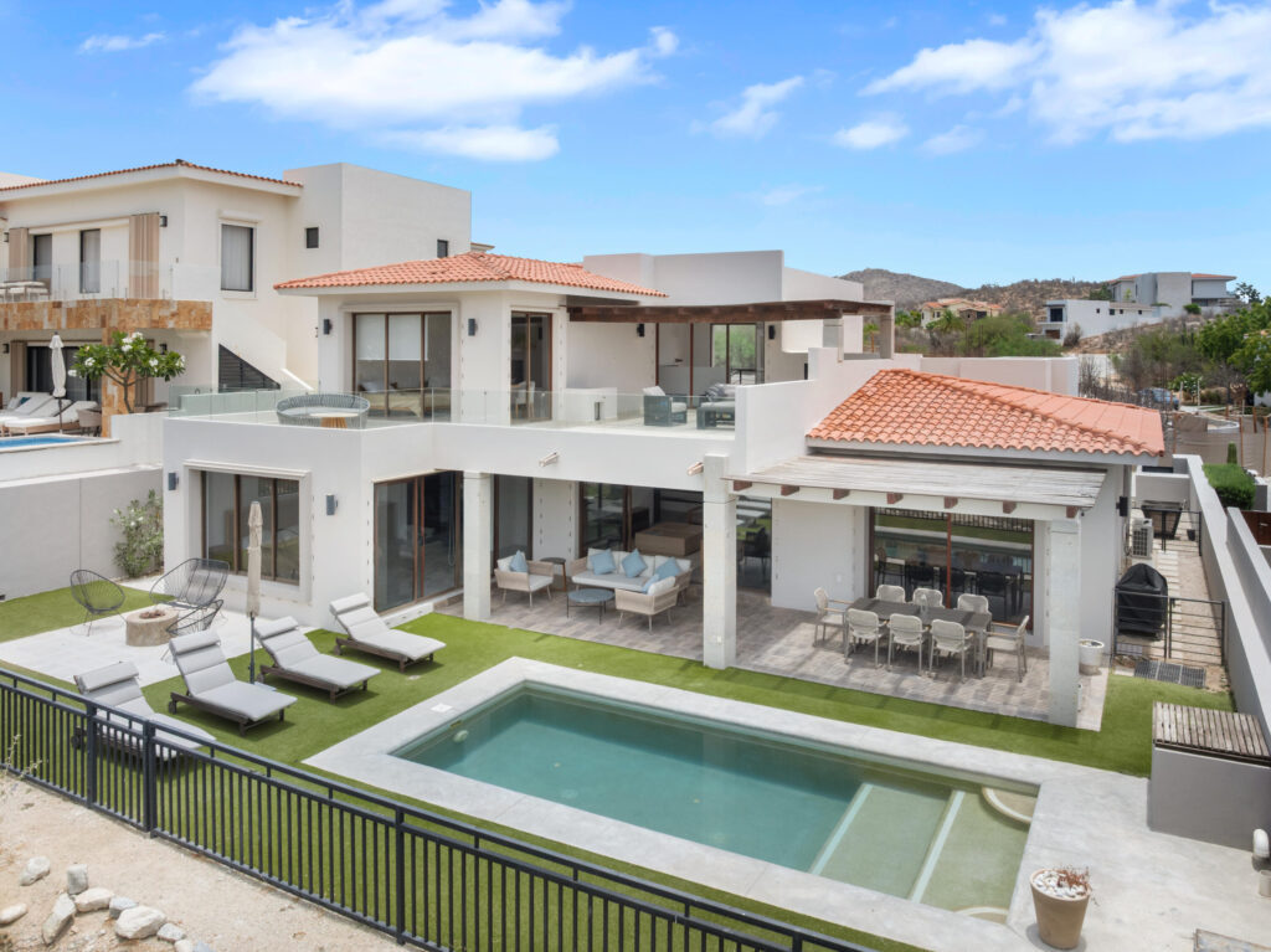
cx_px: 636
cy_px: 476
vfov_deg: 56.8
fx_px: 881
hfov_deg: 71.6
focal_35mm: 24
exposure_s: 1/80
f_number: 6.3
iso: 100
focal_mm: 12.29
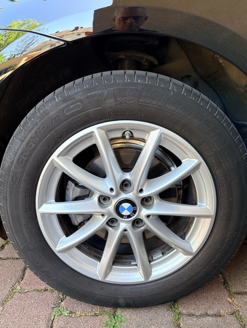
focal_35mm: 27
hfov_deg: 51.4
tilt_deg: -16.6
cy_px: 165
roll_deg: +1.6
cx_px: 126
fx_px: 257
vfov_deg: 65.3
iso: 80
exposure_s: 1/121
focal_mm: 5.96
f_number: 1.6
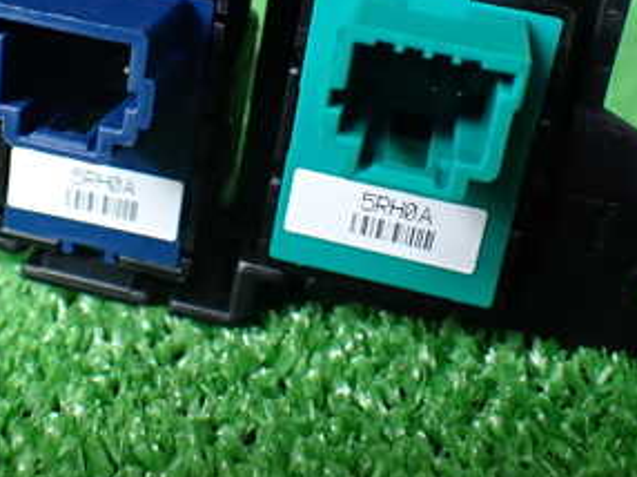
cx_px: 256
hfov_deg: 30.7
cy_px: 80
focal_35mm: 63
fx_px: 1158
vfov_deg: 22.9
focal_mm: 5.4
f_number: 2.3
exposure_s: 1/125
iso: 500
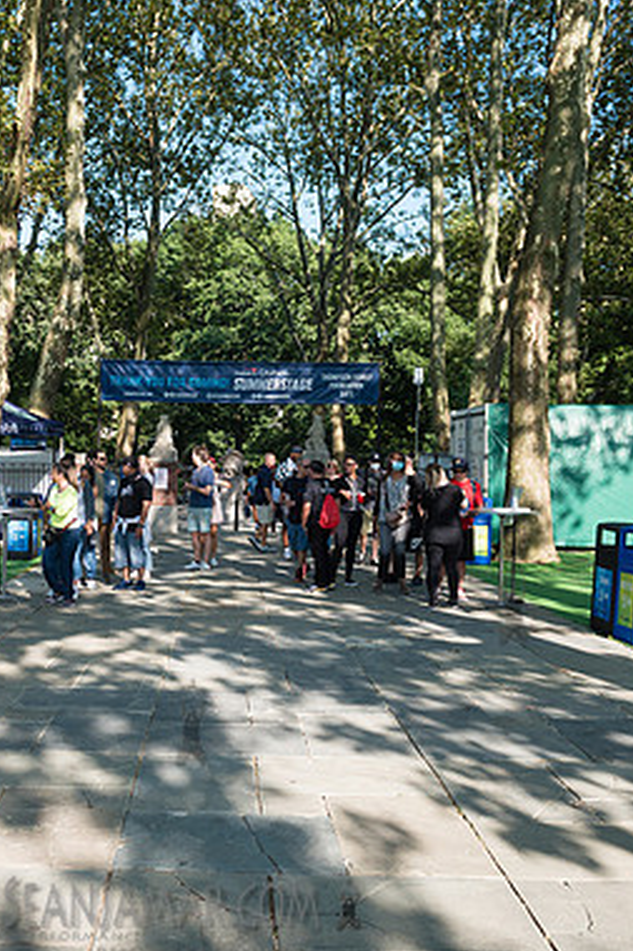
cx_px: 190
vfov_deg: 51.9
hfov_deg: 35.4
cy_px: 479
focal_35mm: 37
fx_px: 977
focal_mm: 24
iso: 200
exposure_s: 1/640
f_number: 4
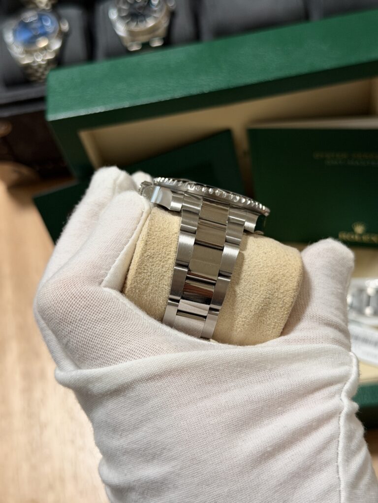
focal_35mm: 48
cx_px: 189
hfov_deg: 30.3
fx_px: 699
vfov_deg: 39.7
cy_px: 252
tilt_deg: -58.3
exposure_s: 1/60
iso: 200
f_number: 1.78
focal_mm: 6.76
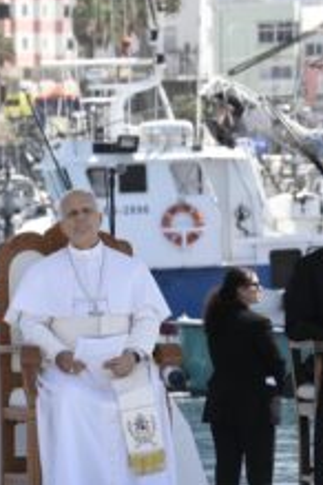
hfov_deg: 3.1
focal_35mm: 439
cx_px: -84
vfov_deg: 4.7
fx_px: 5908
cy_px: 225
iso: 500
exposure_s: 1/320
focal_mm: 240
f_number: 14
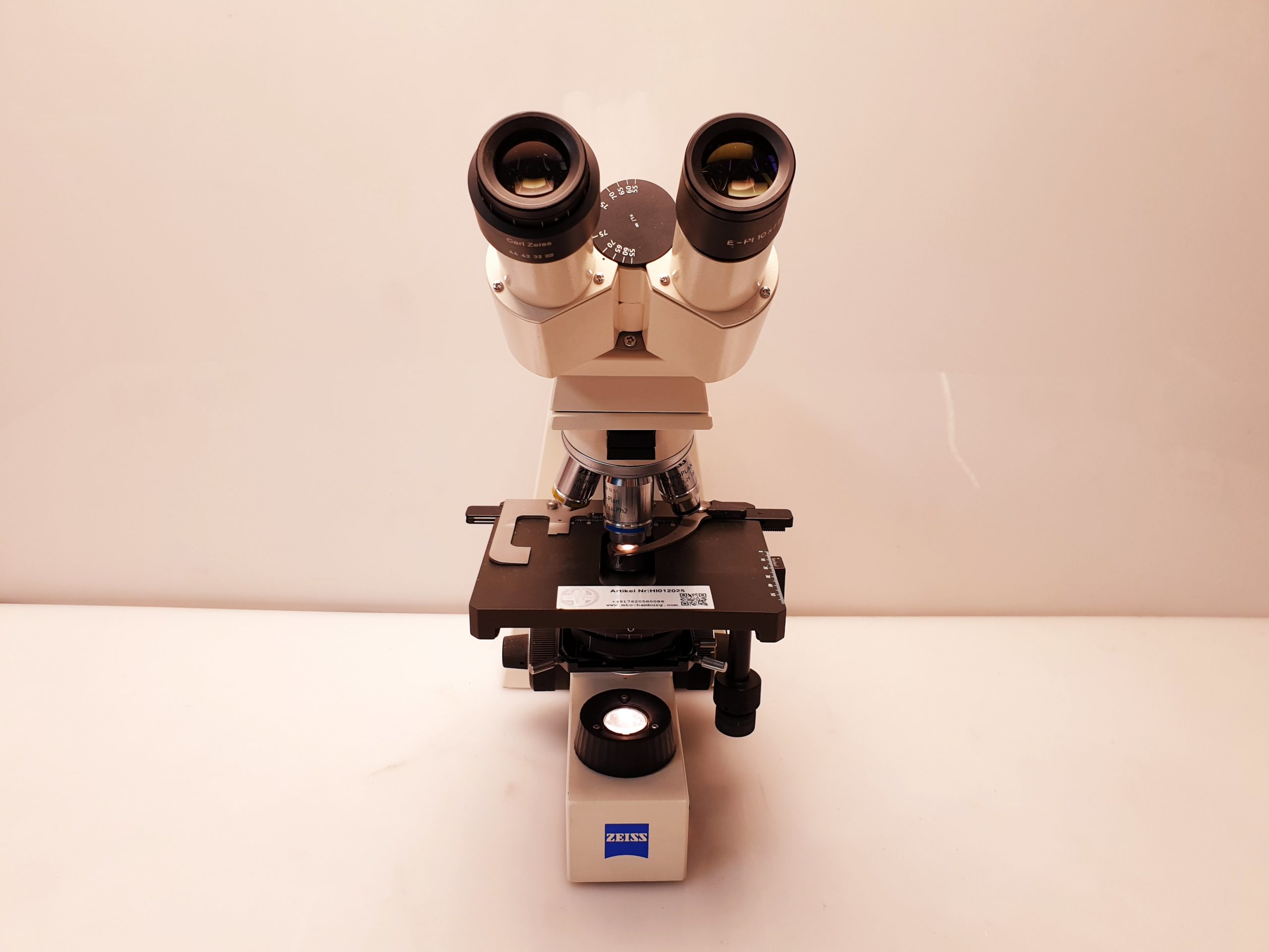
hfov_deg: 67.3
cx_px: 634
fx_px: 953
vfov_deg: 53.1
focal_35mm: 26
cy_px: 476
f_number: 2.4
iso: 64
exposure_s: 1/50
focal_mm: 4.3
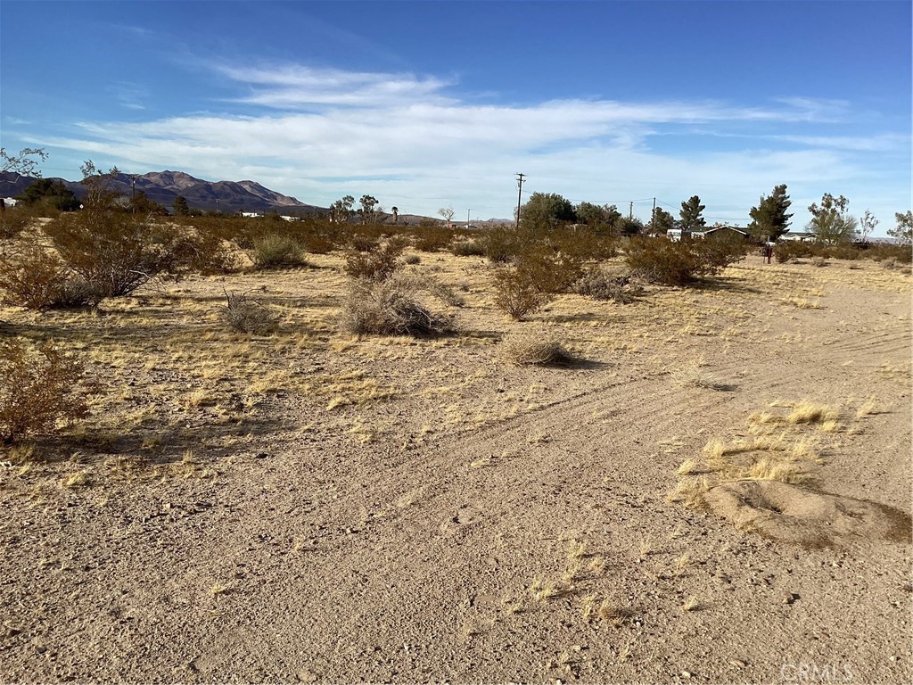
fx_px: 818
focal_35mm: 31
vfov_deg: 45.4
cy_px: 342
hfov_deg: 58.4
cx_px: 456
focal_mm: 3.3
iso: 25
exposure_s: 1/1812
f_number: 2.4
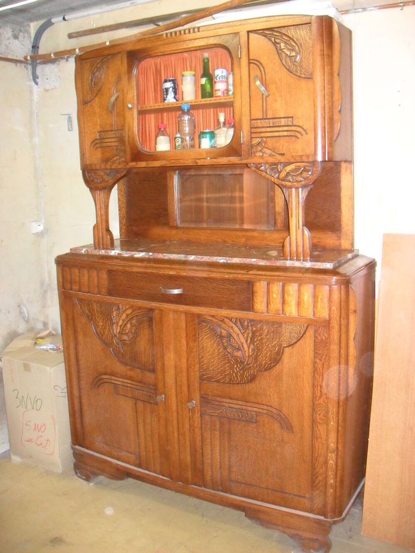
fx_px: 559
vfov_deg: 52.6
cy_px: 276
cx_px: 208
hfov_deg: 40.7
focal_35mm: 35
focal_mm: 6.2
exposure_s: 1/45
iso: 400
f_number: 2.8
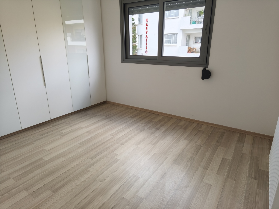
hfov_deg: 73.9
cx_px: 140
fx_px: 185
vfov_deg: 58.9
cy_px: 104
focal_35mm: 23
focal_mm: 5.35
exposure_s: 1/100
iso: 80
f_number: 1.7
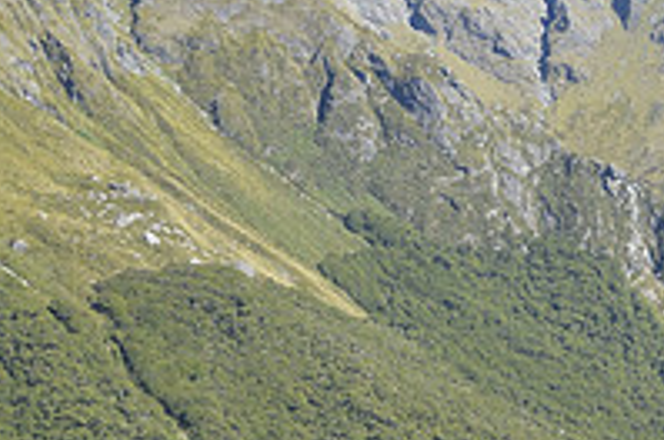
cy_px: 243
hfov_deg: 19.8
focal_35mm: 96
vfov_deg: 14.2
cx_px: 834
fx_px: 1768
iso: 200
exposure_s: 1/250
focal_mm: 22
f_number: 8
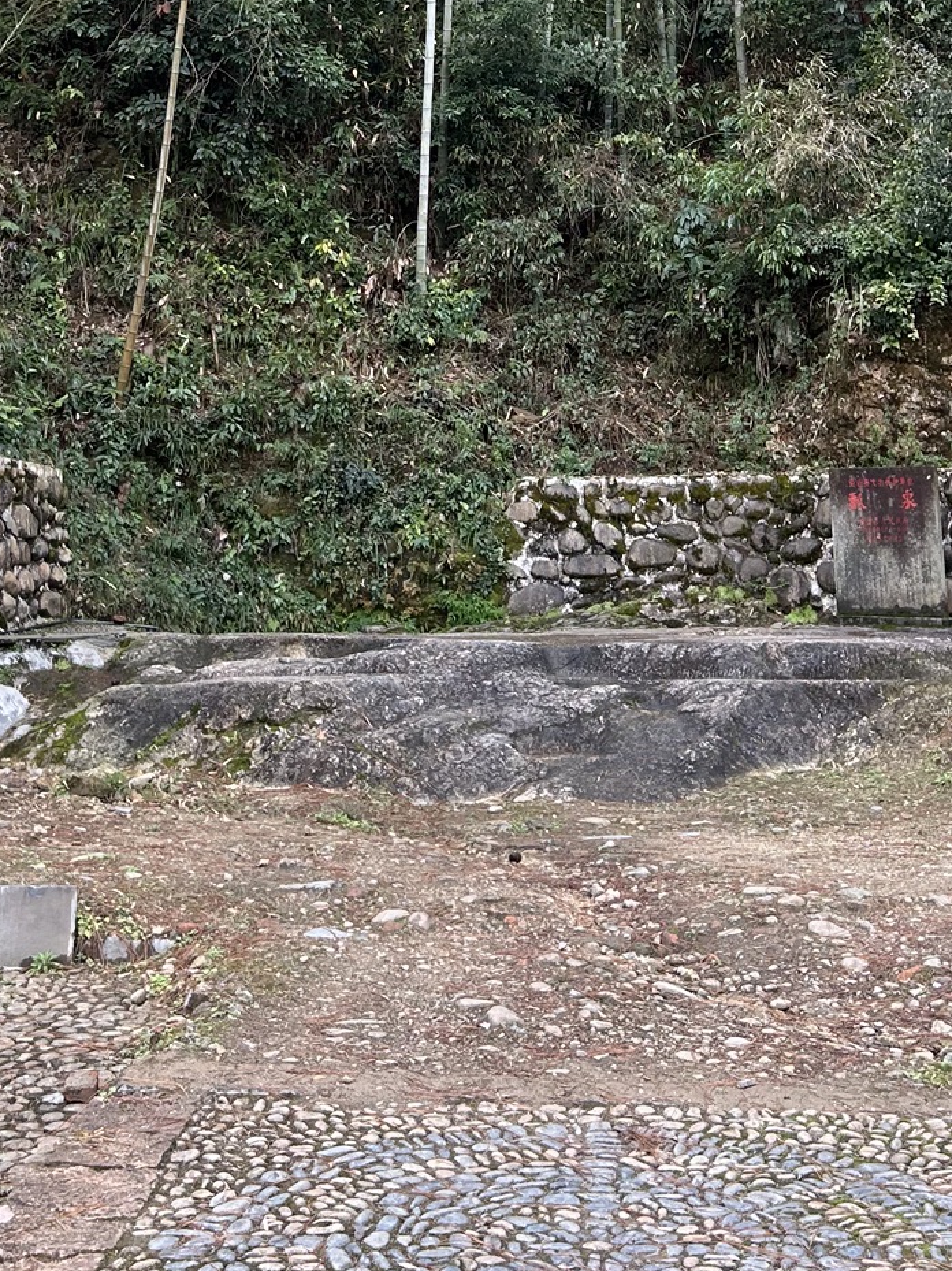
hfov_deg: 26.1
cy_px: 7
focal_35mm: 56
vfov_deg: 31.8
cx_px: 435
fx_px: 2055
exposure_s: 1/339
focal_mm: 5.7
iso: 50
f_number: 1.5
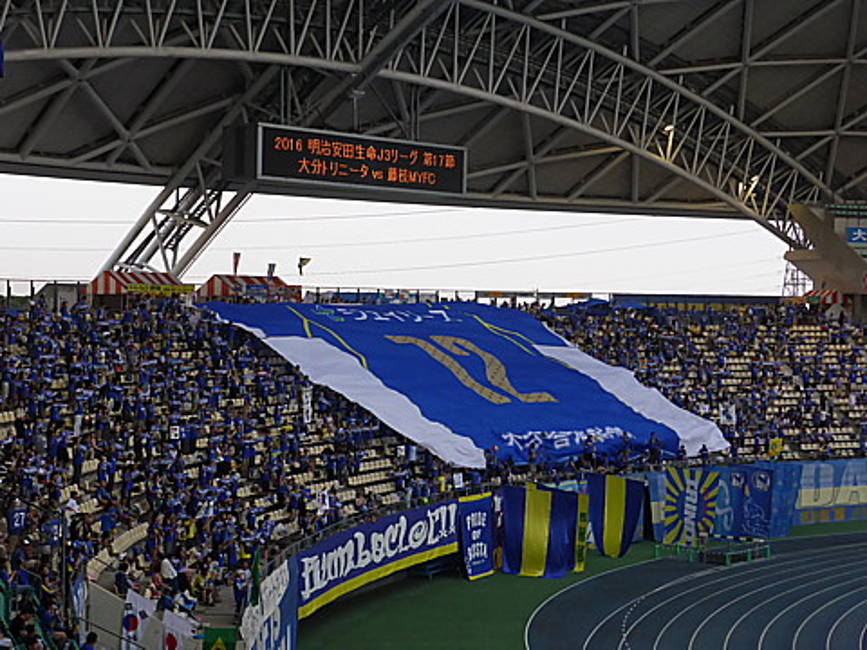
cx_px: 434
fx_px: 1878
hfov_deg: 26.0
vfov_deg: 19.6
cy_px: 325
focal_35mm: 75
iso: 400
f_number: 5
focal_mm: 13.3
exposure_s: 1/160
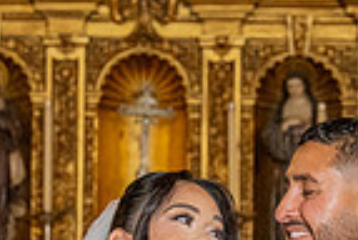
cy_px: 416
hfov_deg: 6.9
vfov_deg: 4.6
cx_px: 148
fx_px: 2980
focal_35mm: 299
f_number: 6.3
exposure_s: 1/200
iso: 2000
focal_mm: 70
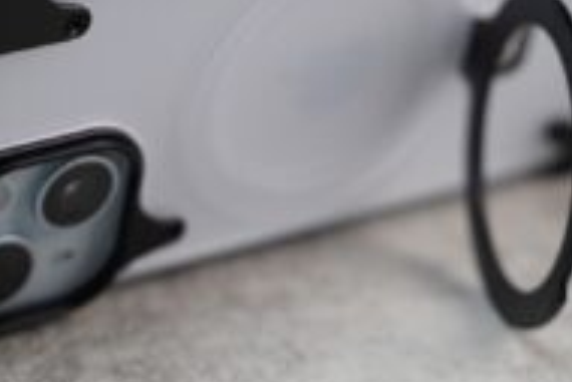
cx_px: 310
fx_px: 2512
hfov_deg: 13.0
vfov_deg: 8.7
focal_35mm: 158
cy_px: 83
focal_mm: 75
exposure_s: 1/80
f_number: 4
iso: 800
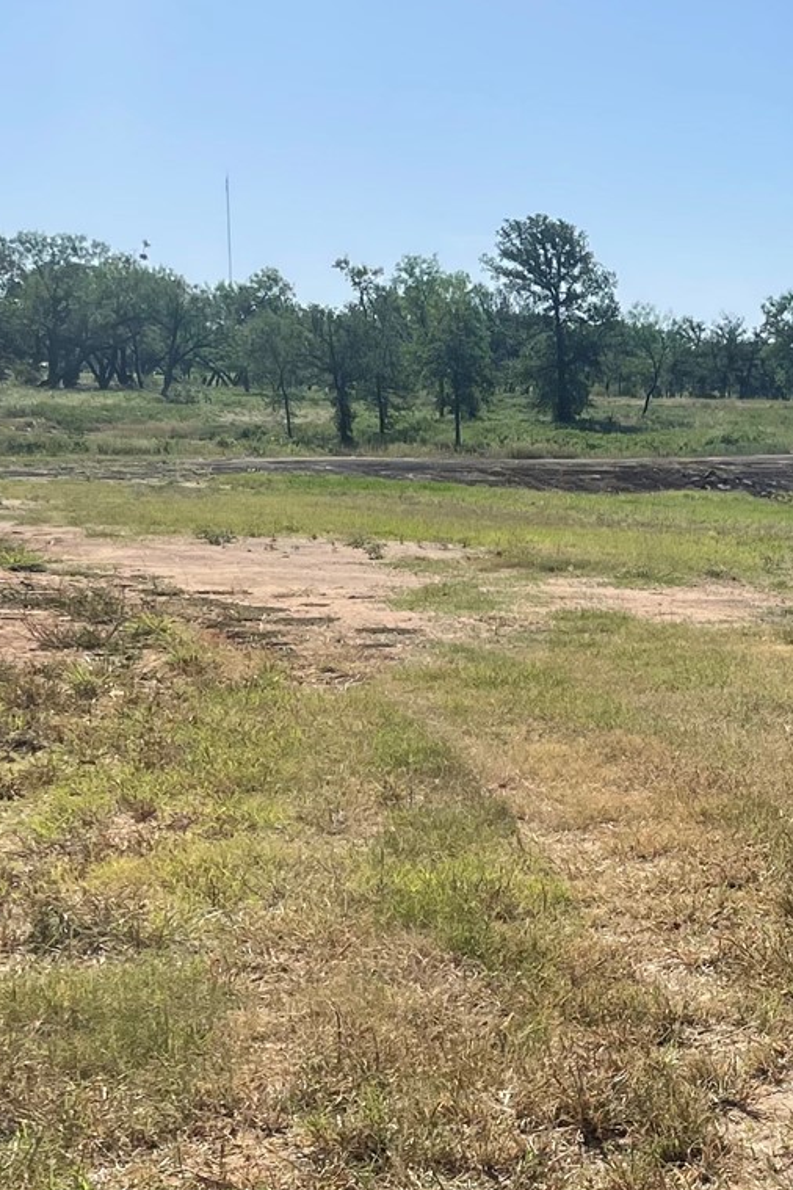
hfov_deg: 17.8
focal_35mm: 73
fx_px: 2412
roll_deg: -1.0
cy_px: 787
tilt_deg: -8.6
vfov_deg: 27.5
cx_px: 953
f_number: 1.6
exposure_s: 1/6494
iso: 32
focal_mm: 4.2
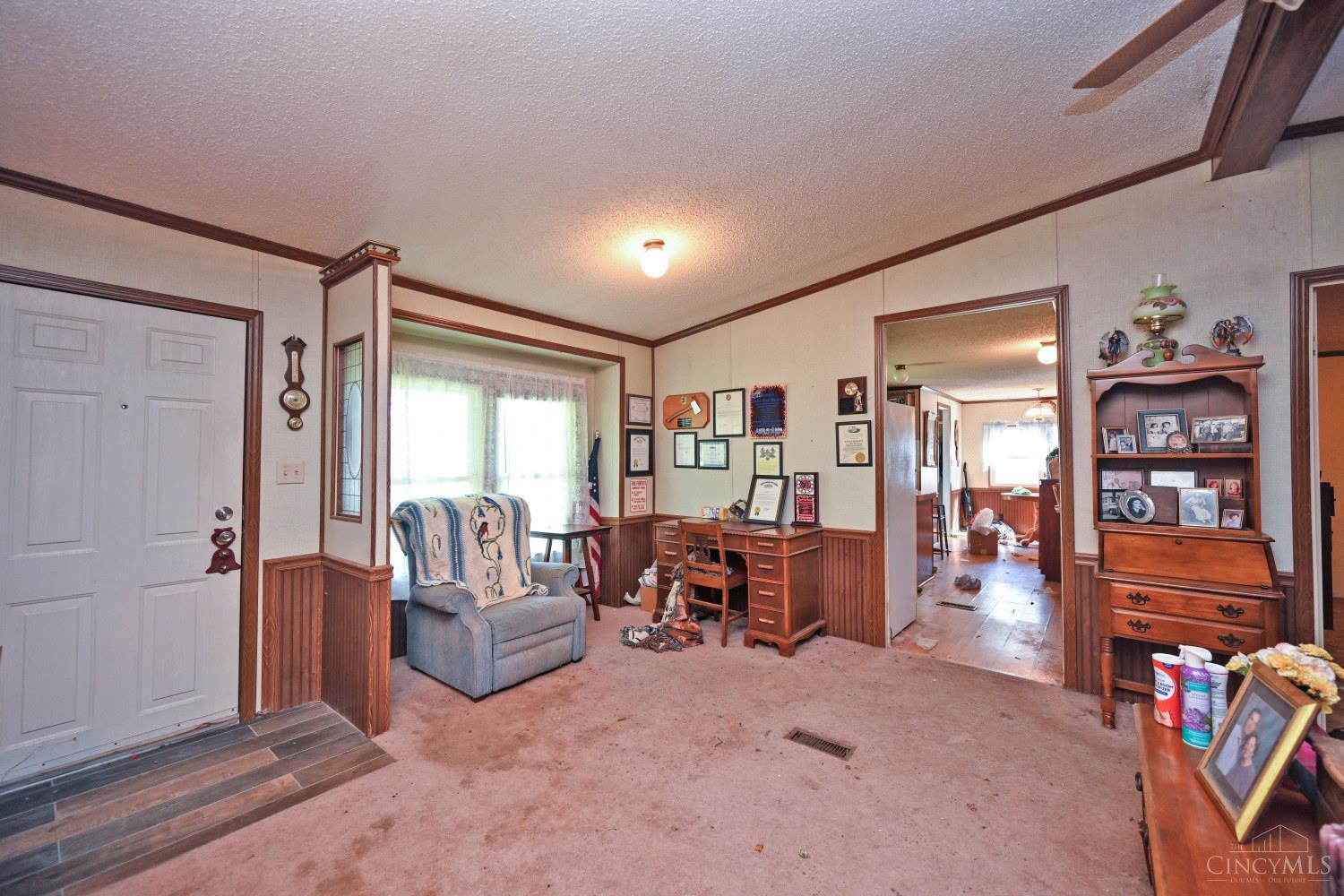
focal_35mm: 14
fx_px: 523
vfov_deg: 81.2
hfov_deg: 104.3
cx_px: 672
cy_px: 448
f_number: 4
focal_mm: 14
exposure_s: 1/60
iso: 720
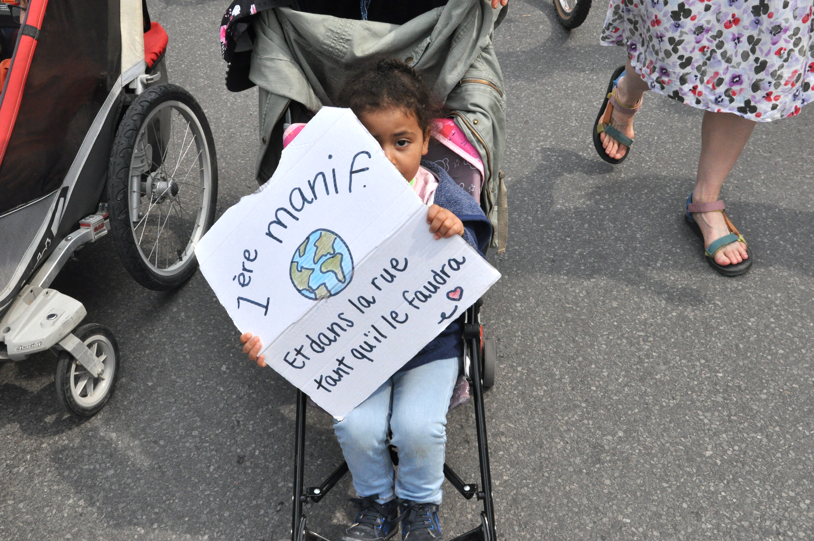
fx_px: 881
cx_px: 407
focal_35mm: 39
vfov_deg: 34.1
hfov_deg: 49.6
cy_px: 270
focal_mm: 26
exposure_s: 1/1000
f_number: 13
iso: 1000
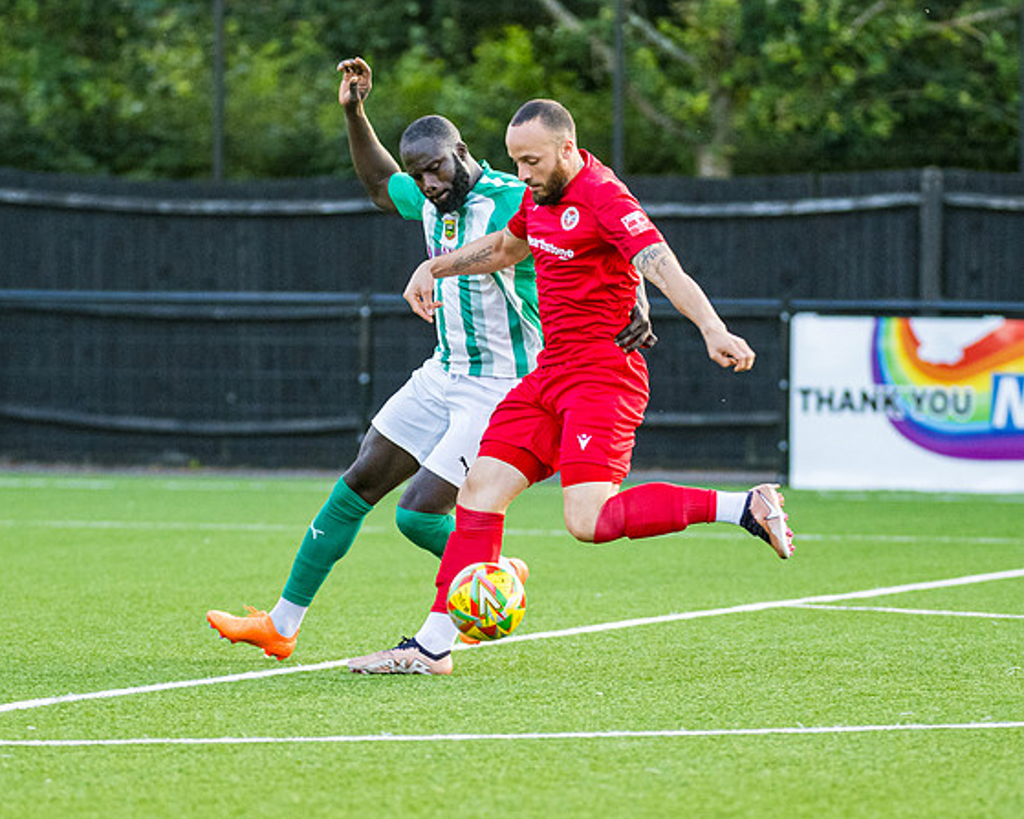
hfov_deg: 5.1
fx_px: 11545
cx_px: 555
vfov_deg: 4.1
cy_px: 368
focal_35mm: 381
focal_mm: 170
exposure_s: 1/800
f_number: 2.8
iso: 1250
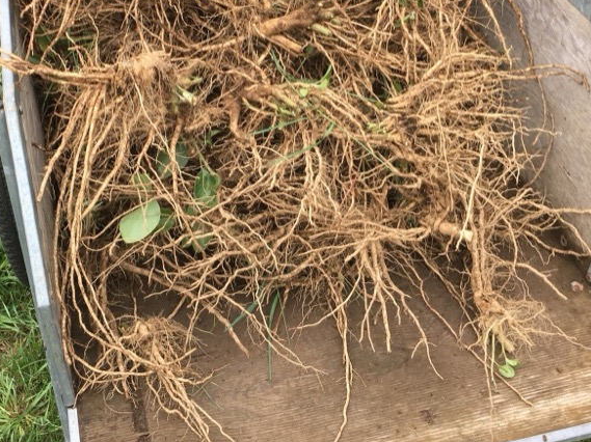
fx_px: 870
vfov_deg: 27.9
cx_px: 213
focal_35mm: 51
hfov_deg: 37.2
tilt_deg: -34.2
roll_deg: +0.0
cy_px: 85
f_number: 2.2
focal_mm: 4.15
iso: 25
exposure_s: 1/204
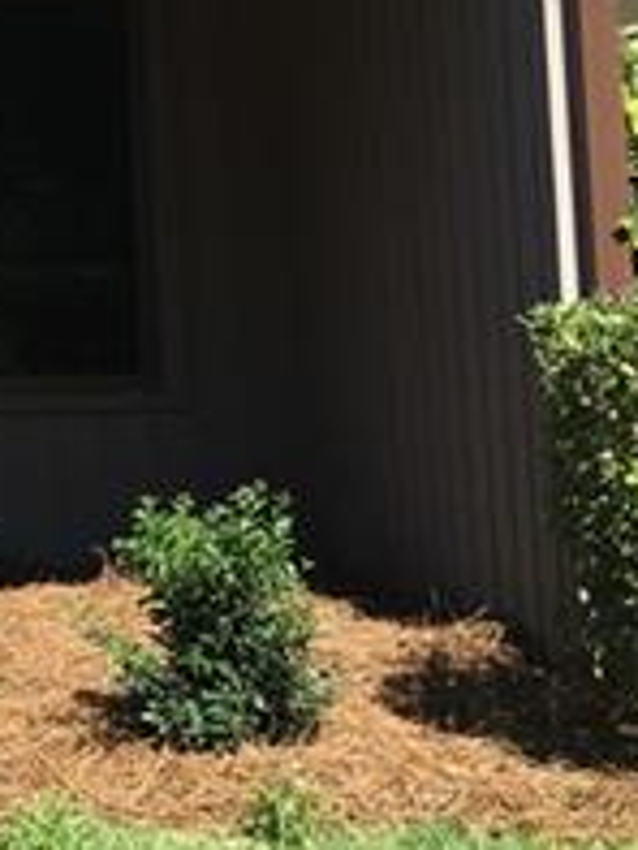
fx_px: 2774
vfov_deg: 17.0
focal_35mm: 113
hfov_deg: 12.1
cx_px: -513
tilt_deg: +7.3
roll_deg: +1.9
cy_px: -39
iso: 25
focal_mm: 4.15
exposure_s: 1/999
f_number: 2.2
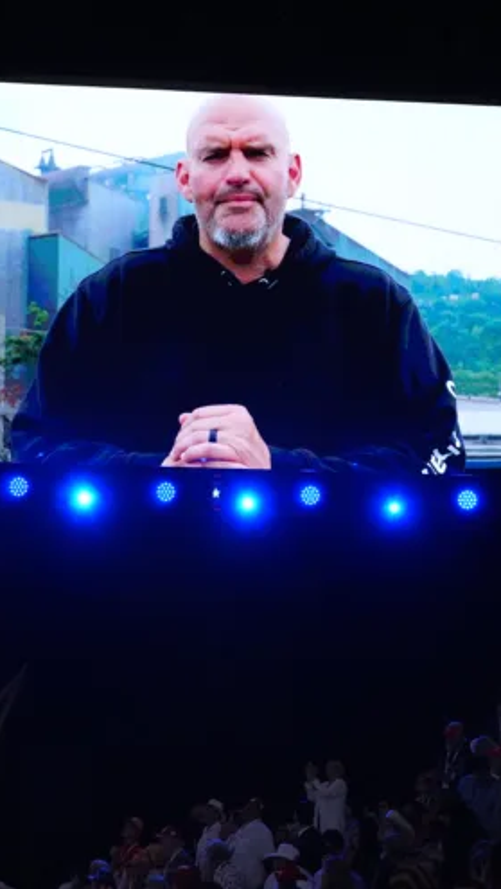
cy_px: 447
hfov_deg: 10.9
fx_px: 2617
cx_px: 162
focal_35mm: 111
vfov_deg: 19.3
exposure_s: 1/640
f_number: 2.8
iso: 5000
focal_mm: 70
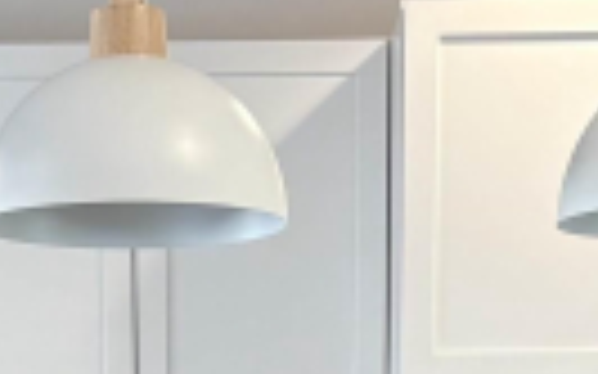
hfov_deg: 15.1
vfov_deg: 8.3
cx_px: 169
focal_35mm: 138
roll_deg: +0.5
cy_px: 1054
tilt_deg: -11.4
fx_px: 2248
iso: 160
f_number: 1.6
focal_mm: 5.96
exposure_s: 1/60
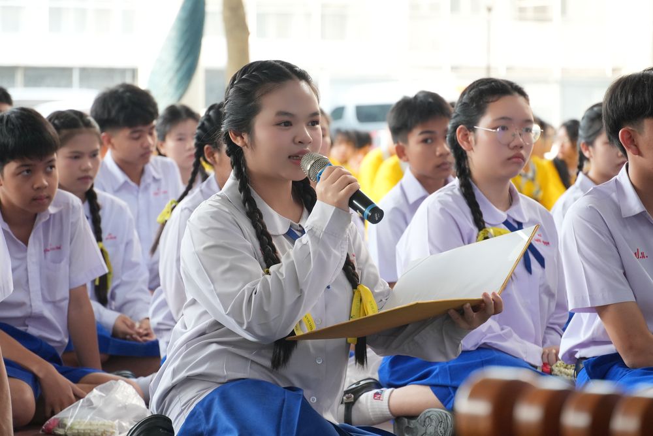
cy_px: 218
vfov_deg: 9.5
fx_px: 2612
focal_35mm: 144
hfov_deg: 14.2
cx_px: 326
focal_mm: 96
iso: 1600
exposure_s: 1/125
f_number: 5.6
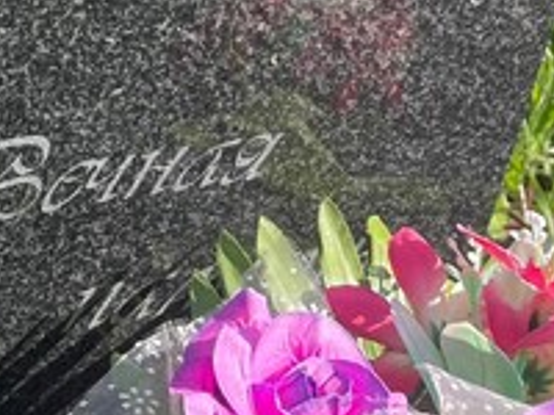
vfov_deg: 12.7
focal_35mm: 104
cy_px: -371
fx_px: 1664
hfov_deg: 18.3
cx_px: -42
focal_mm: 4.2
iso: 32
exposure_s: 1/1062
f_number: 1.6
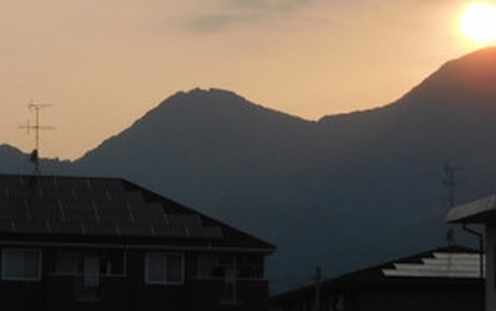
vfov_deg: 7.3
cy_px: 24
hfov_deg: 11.6
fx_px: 2436
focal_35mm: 180
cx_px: 192
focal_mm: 8
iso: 125
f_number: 8
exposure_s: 1/400
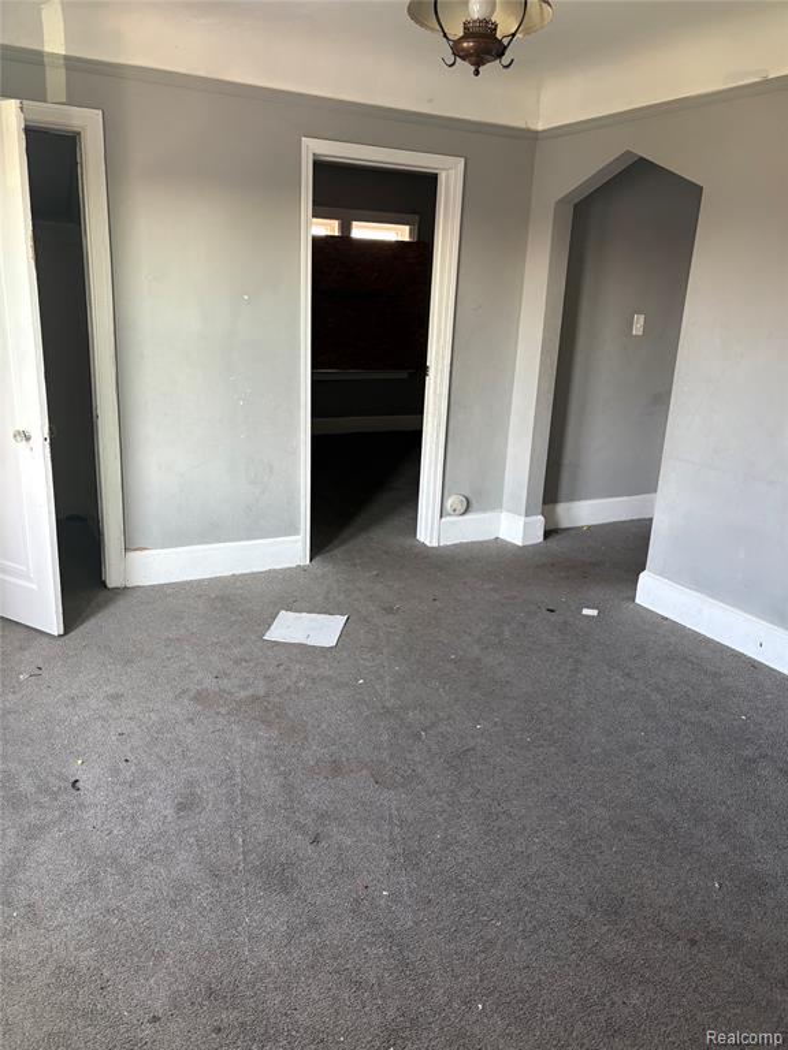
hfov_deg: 53.1
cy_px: 525
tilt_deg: -16.2
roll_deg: -2.5
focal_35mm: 26
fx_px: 789
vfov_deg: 67.3
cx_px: 394
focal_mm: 5.96
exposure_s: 1/64
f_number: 1.6
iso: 125
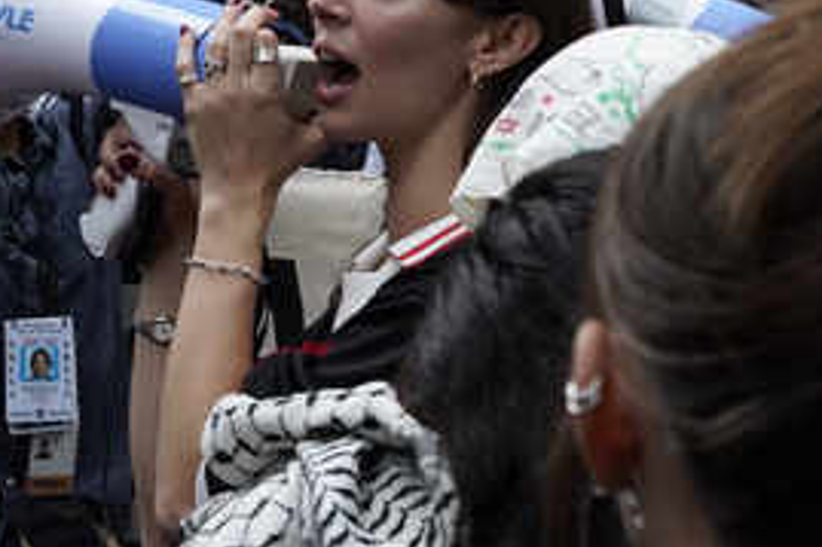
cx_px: 1427
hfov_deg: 13.9
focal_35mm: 133
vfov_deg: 10.2
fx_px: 3035
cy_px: 55
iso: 1250
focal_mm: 35
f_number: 6.3
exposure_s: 1/250
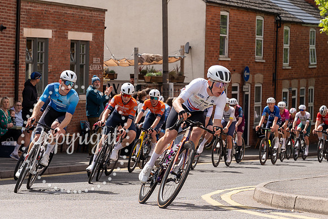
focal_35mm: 124
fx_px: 1132
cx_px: 187
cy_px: 98
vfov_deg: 11.0
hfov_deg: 16.5
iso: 200
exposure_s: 1/1000
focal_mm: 69
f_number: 5
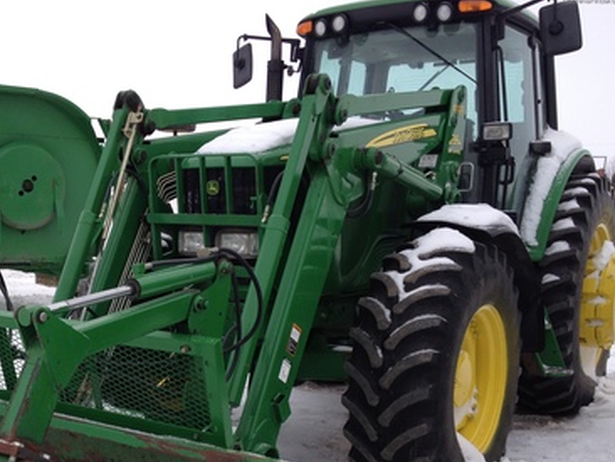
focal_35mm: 52
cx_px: 168
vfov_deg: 27.7
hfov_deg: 36.1
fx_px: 924
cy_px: 336
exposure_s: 1/1104
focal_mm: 4.28
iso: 50
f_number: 2.4
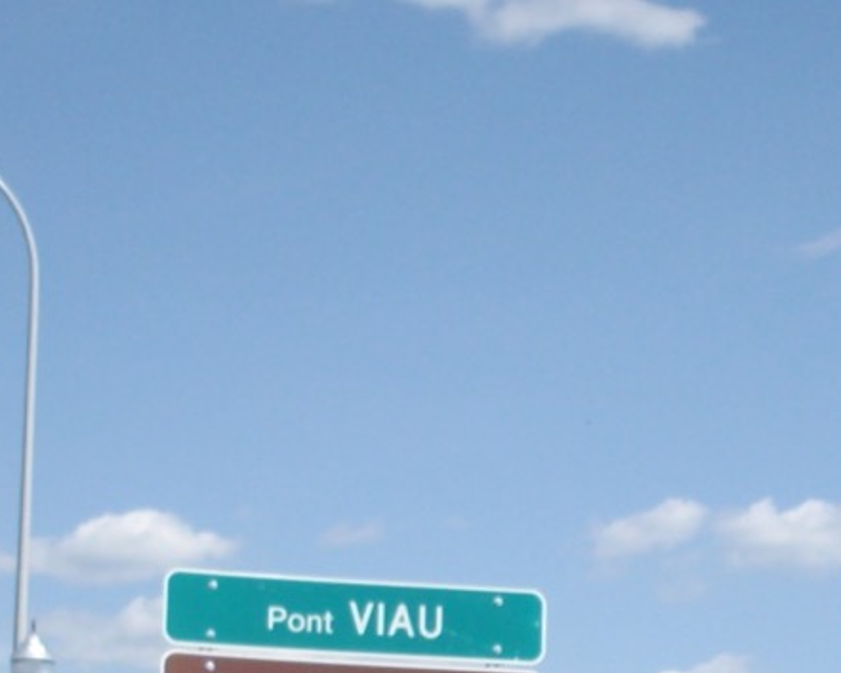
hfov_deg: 14.6
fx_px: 3261
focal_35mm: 131
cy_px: 778
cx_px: 646
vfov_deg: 11.6
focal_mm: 6.2
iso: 80
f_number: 5.6
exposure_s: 1/320
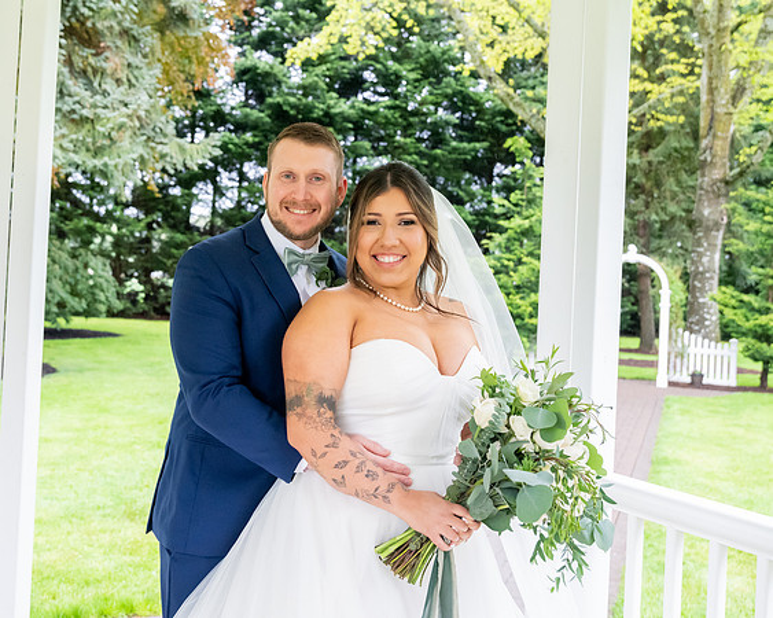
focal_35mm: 47
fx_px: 1071
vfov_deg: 32.1
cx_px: 321
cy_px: 251
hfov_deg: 39.6
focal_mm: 35
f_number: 4.5
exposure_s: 1/320
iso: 3200
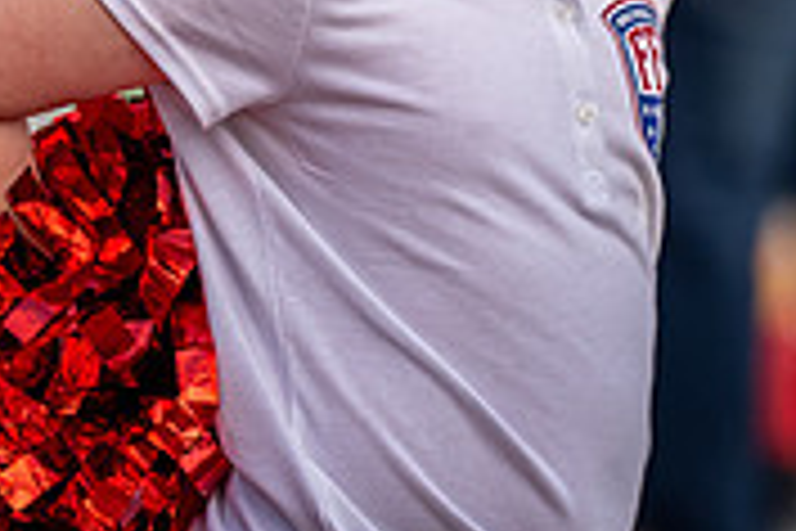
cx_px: 459
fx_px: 13730
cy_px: 42
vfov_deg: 2.2
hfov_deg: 3.3
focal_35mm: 621
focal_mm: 164
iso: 200
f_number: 2.8
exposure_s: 1/3200
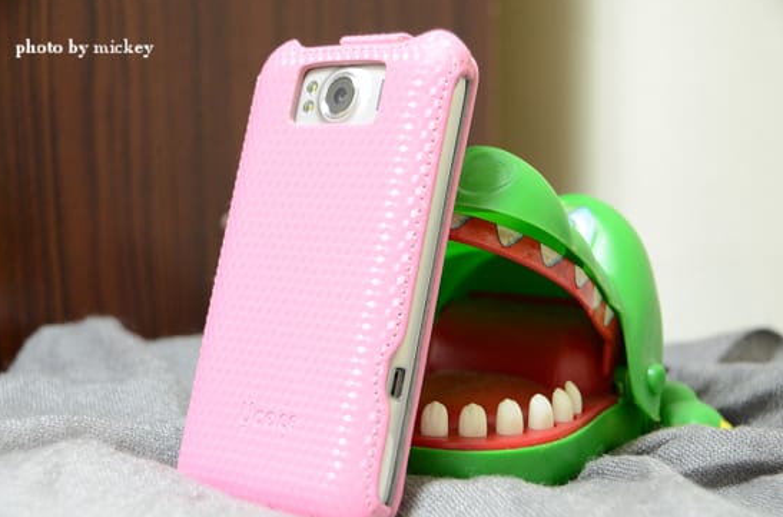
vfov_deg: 16.1
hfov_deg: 24.1
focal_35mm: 85
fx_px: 1832
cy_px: 256
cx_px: 397
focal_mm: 55
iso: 1600
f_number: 5.6
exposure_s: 1/15
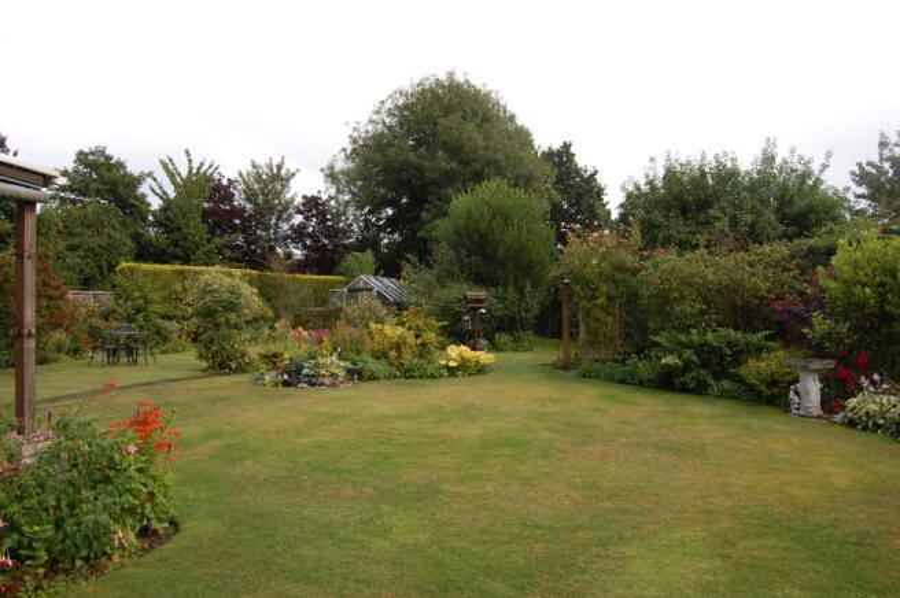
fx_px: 674
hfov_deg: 67.4
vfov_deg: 47.8
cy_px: 299
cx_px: 450
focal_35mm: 27
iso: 250
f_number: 8
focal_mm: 18
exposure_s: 1/250
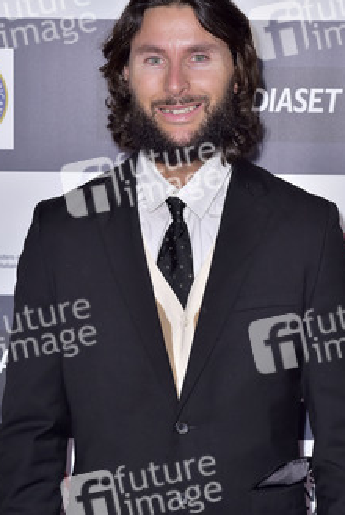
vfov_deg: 23.9
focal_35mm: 85
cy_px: 258
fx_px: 1219
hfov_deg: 16.1
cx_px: 187
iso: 500
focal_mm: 70
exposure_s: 1/320
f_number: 6.3
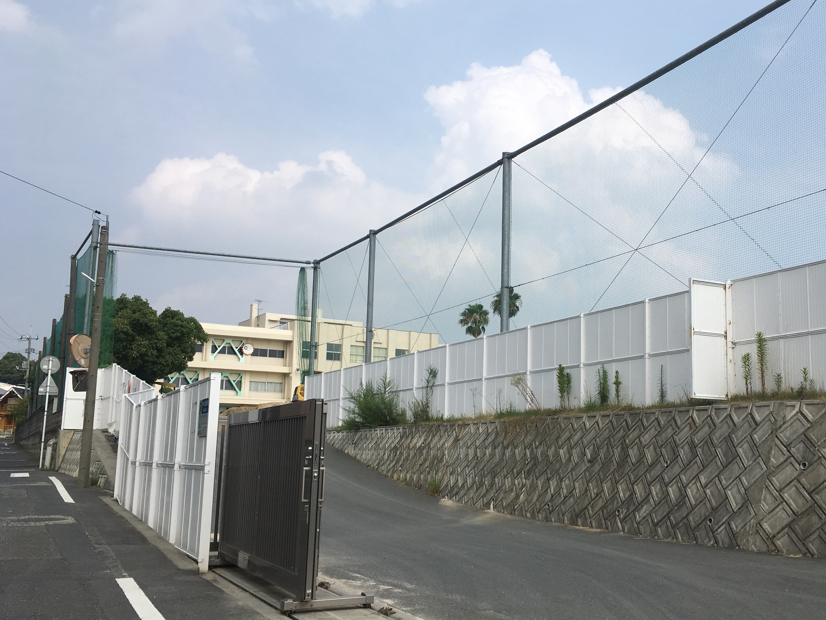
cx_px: 515
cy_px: 318
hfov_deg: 49.7
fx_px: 883
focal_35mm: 37
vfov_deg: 38.7
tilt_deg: +9.5
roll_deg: -1.2
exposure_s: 1/1972
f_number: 2.2
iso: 25
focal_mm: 4.15
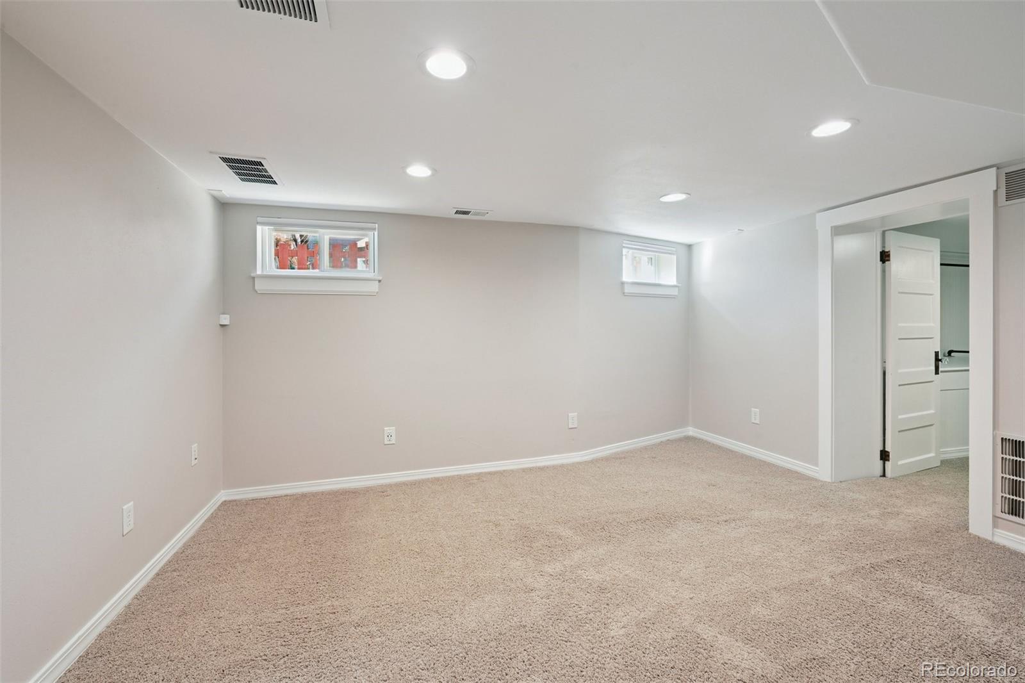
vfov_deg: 77.3
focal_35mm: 15
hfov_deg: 100.4
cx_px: 512
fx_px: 427
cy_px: 342
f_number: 10
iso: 400
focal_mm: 15
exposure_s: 1/10
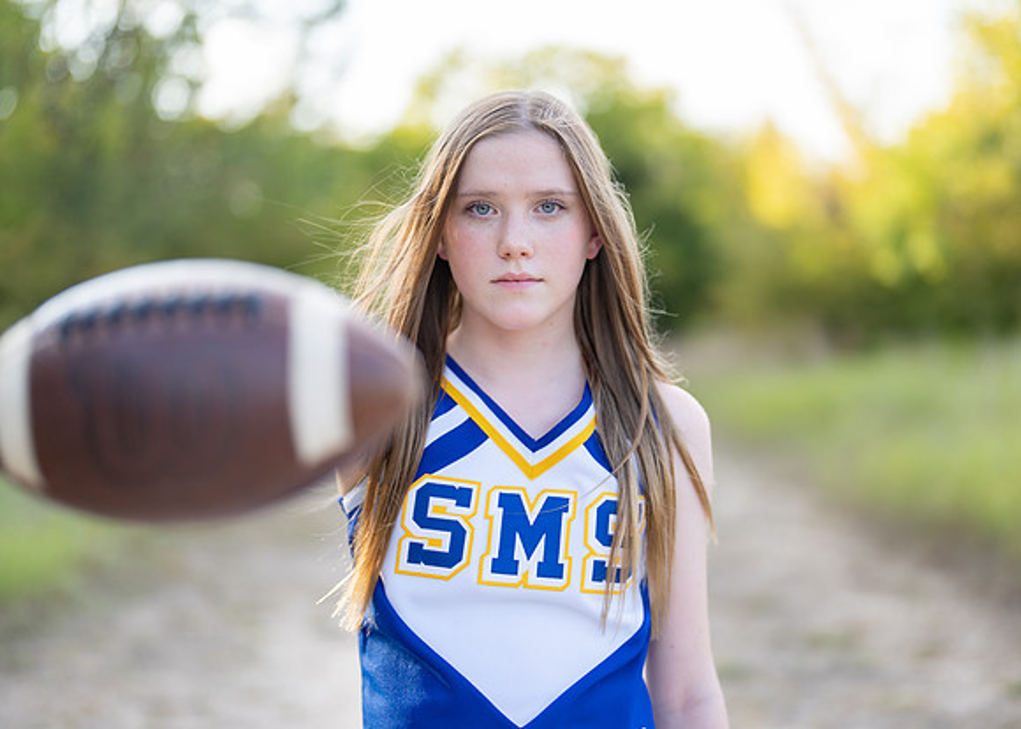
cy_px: 362
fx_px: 1619
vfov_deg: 25.4
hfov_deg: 35.0
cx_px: 534
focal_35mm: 56
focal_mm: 50
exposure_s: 1/1000
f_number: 1.2
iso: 100
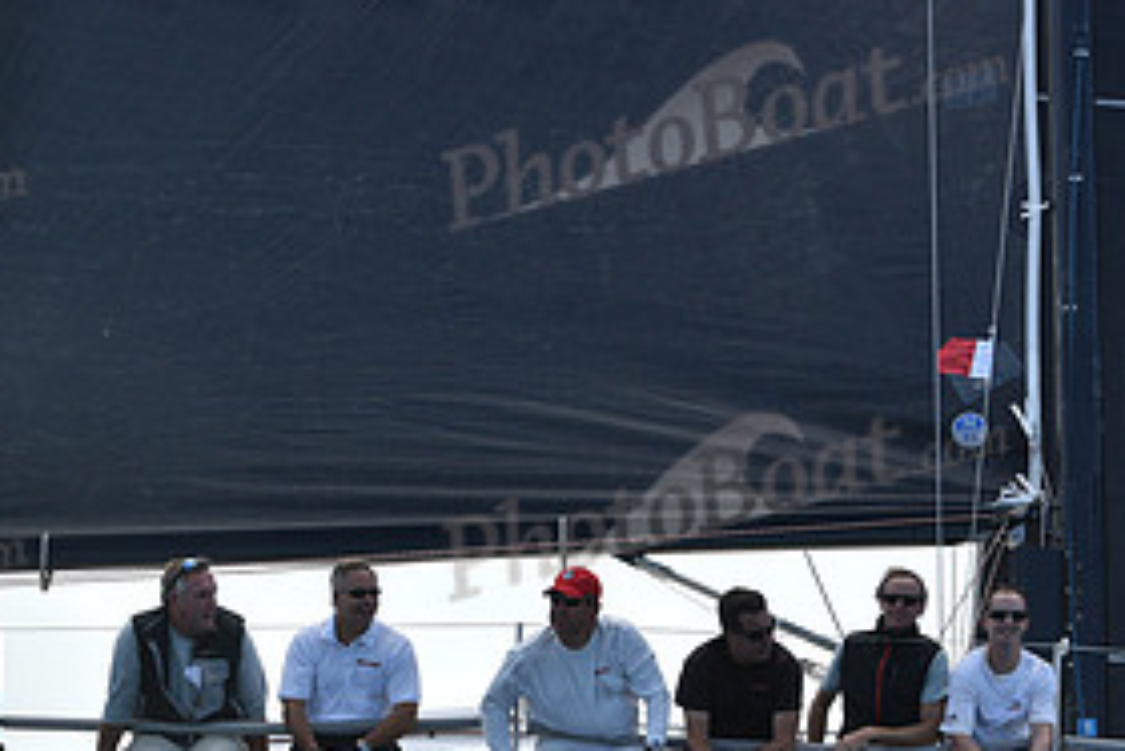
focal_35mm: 145
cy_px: 761
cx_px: 237
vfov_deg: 9.4
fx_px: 4533
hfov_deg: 14.1
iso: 320
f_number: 7.1
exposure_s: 1/1000
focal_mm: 70
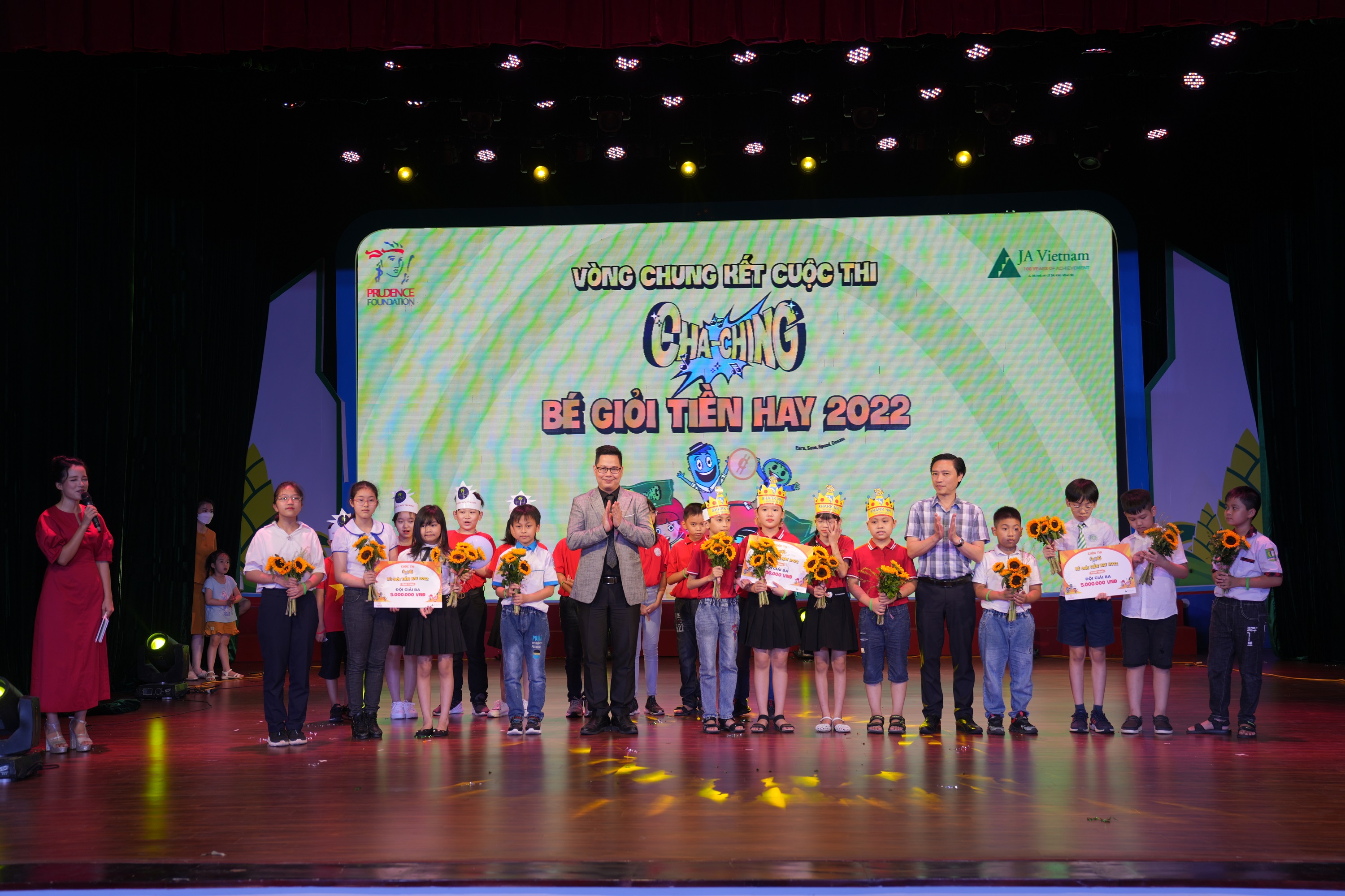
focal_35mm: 46
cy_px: 448
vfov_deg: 29.2
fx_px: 1718
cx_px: 672
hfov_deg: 42.7
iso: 100
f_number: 2.8
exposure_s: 1/100
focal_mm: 46
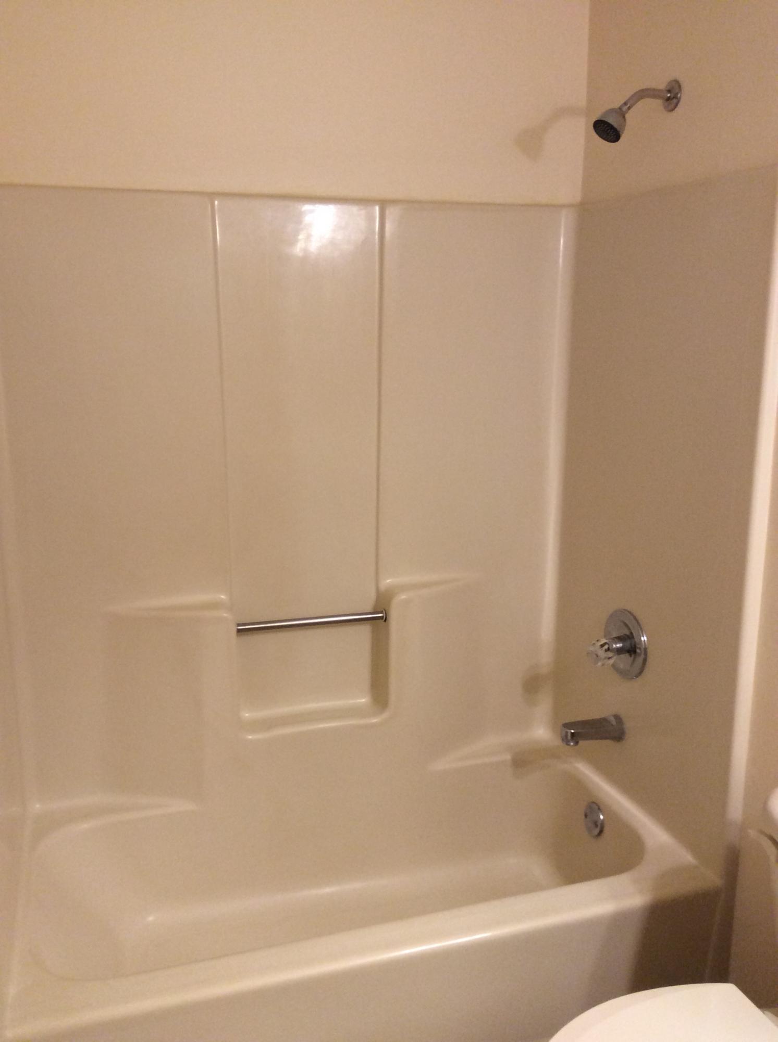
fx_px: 962
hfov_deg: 44.0
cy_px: 521
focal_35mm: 32
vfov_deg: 56.9
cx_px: 389
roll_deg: +0.4
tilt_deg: -13.2
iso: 80
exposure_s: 1/24
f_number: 2.4
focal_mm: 3.3
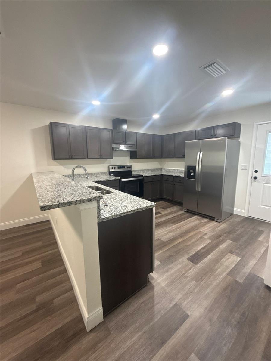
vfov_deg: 102.1
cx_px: 136
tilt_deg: -8.8
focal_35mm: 14
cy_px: 180
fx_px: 146
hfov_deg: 85.7
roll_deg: -0.2
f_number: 2.2
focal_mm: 2.22
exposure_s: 1/60
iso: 400
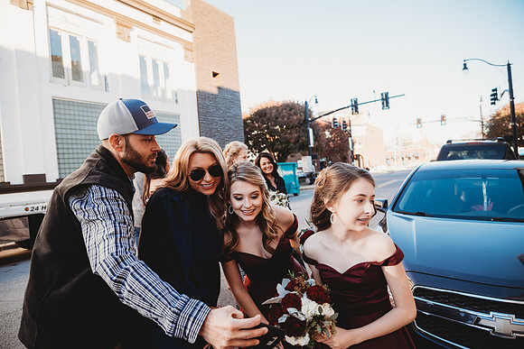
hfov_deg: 73.7
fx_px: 349
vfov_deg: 53.2
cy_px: 174
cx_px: 262
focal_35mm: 24
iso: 250
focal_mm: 24
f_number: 4
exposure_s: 1/400
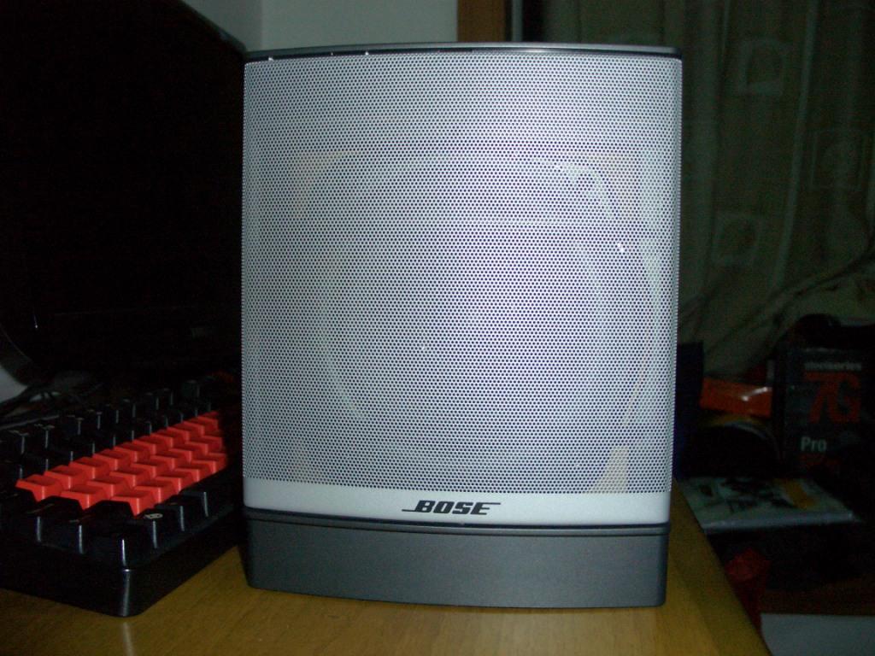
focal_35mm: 33
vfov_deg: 42.9
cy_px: 328
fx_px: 834
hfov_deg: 55.4
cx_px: 438
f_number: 2.8
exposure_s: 1/60
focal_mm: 7.1
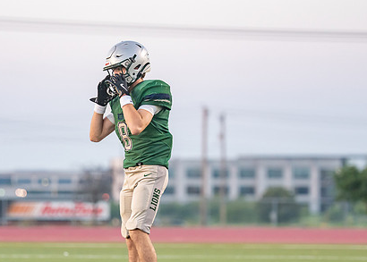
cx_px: 145
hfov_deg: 7.2
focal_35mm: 280
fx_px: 2919
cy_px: 186
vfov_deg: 5.1
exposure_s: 1/1250
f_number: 2.8
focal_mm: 152
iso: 1600
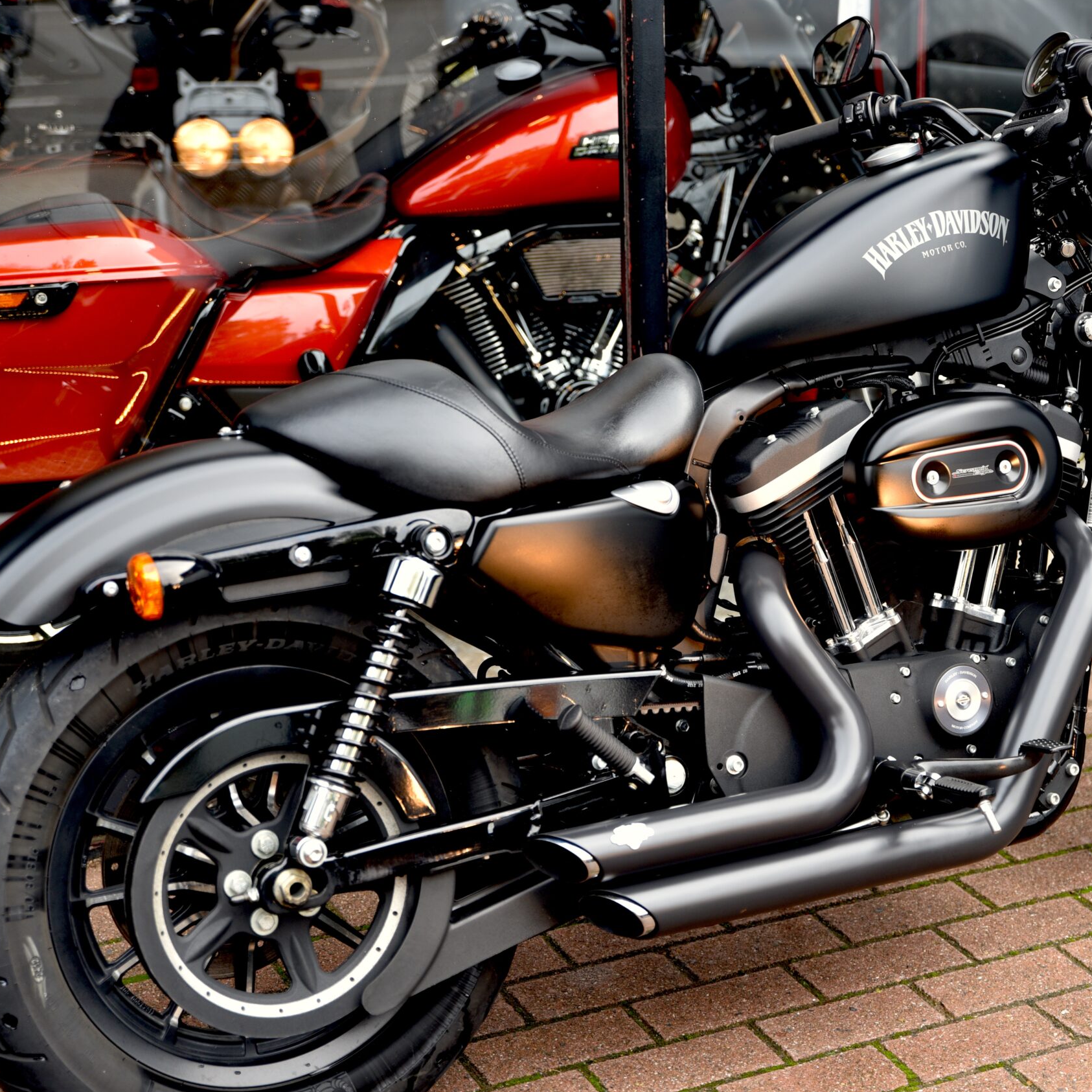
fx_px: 2534
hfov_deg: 24.2
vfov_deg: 24.3
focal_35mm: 71
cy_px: 546
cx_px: 716
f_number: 2.8
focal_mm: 55
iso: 200
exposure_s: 1/60
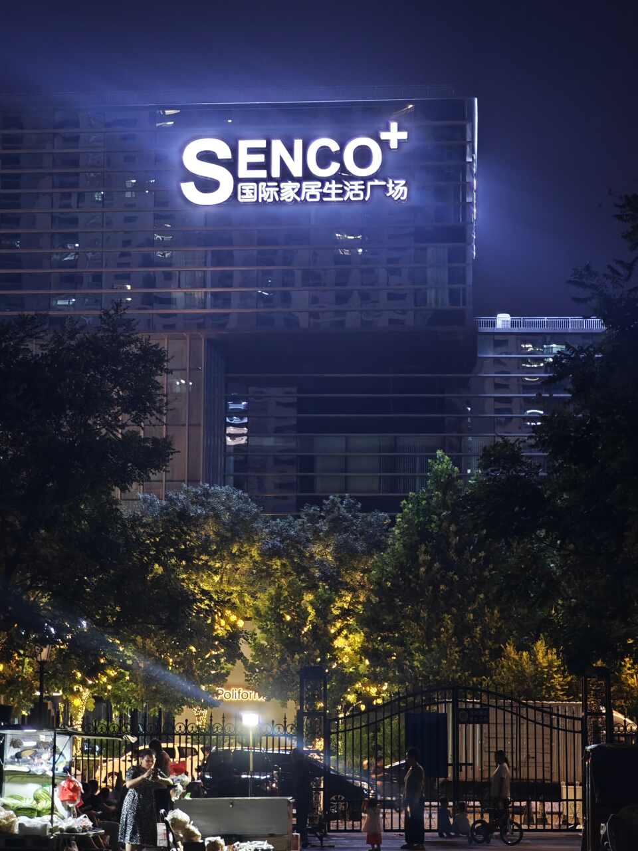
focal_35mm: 89
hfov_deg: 16.6
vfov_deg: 22.0
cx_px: 319
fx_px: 2187
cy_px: 426
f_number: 1.8
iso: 1600
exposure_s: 1/25
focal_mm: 12.28
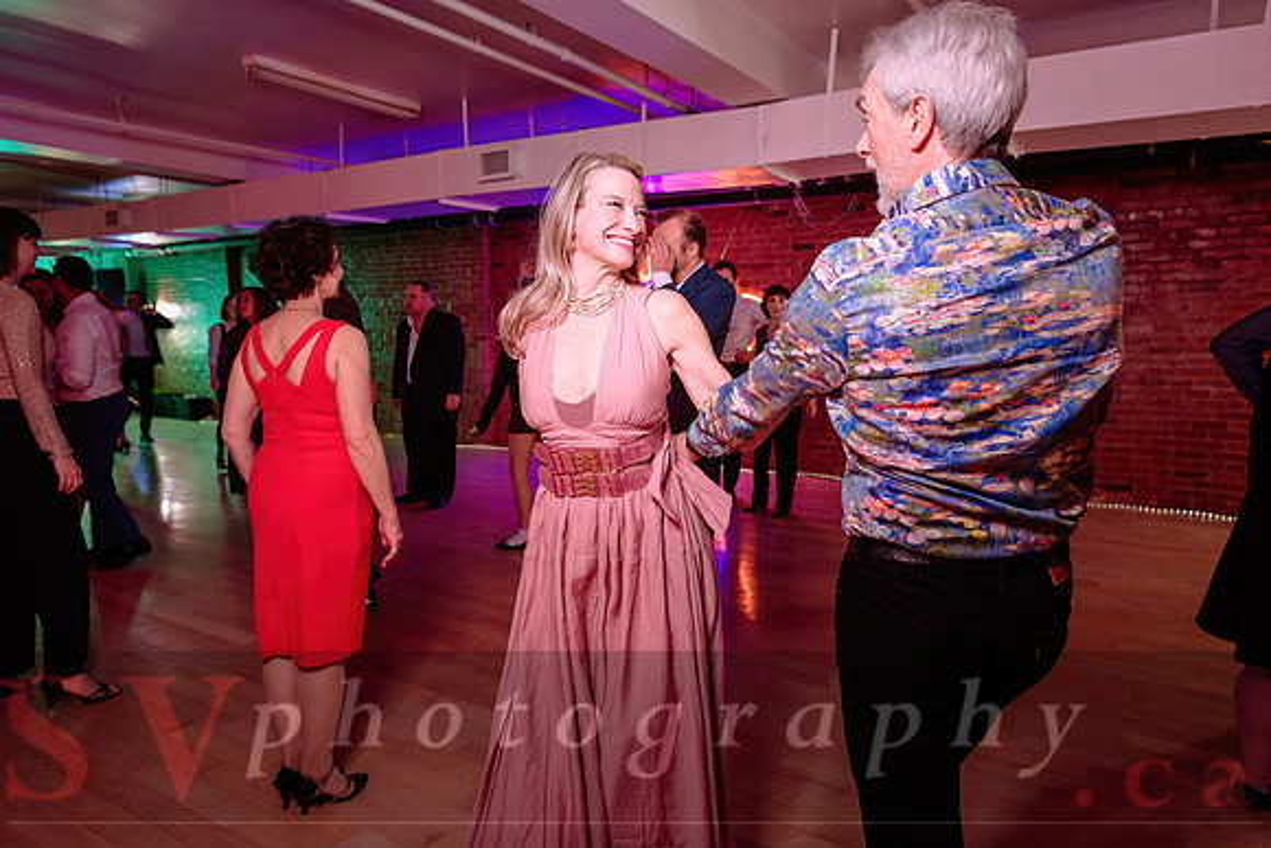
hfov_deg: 73.7
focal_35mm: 24
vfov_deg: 53.2
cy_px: 424
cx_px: 636
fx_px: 847
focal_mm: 24
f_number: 3.5
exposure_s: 1/125
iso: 1000
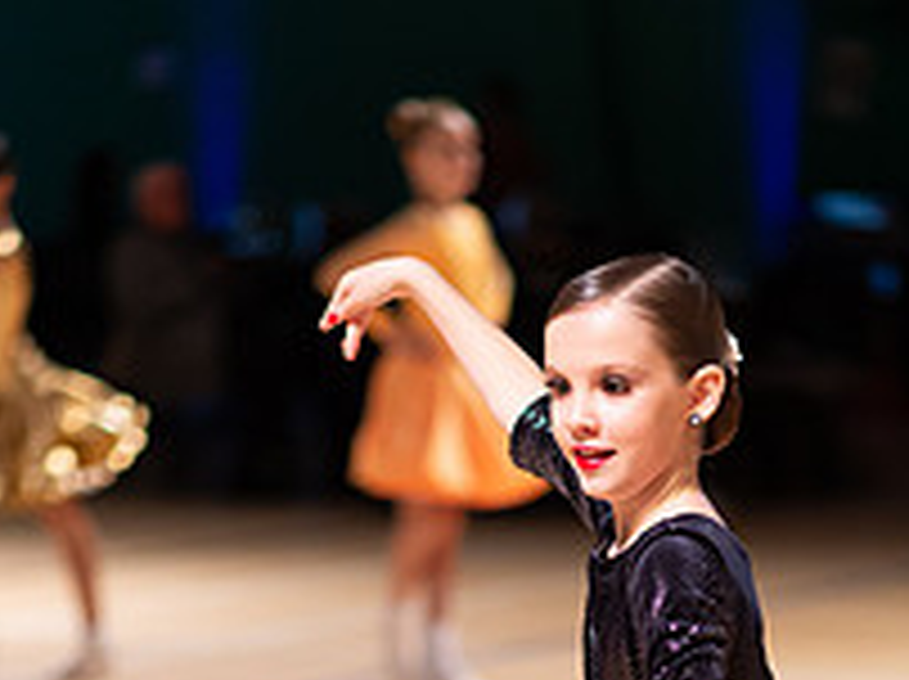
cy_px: 973
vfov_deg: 8.0
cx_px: 524
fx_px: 4774
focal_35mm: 182
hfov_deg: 10.9
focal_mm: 85
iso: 3200
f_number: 1.8
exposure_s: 1/1000
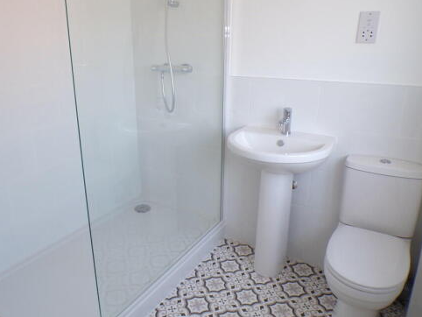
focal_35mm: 29
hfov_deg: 61.4
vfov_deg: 48.2
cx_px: 181
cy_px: 146
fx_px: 354
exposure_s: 1/40
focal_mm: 4.3
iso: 100
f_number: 3
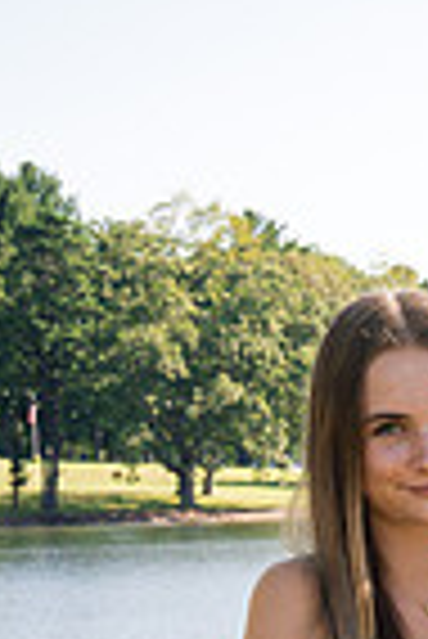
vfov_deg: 10.1
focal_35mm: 201
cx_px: 966
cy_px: 722
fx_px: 3576
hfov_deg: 6.6
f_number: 8
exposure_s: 1/250
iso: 250
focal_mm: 47
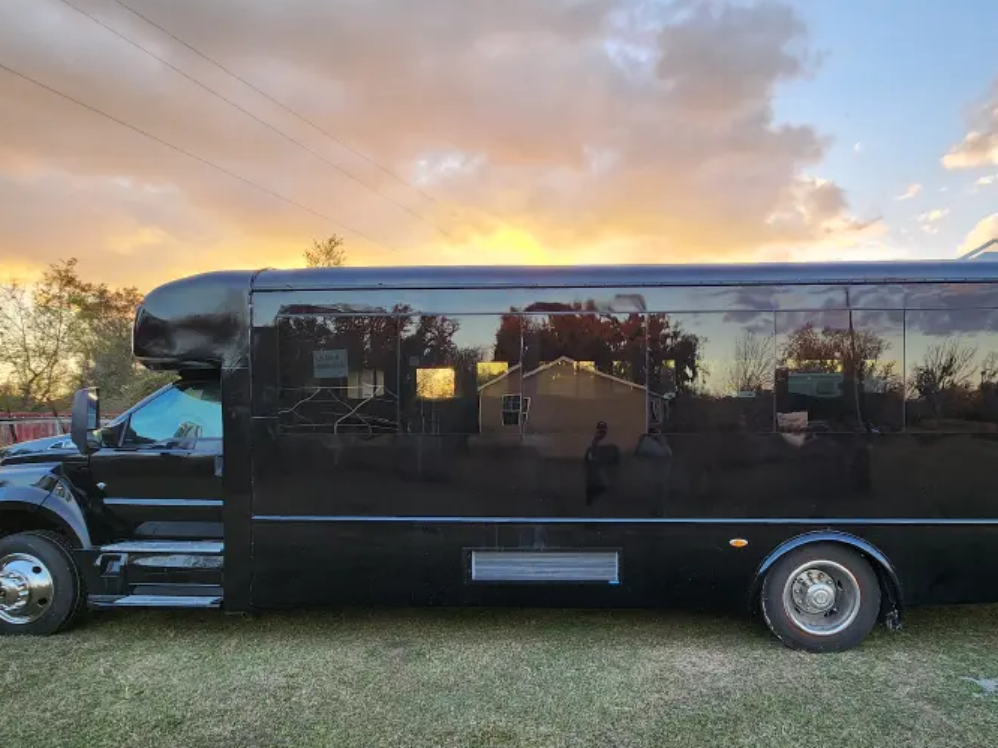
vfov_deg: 65.4
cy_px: 444
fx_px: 576
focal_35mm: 20
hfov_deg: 80.5
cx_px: 614
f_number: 2.2
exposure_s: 1/120
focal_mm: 2.2
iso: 80
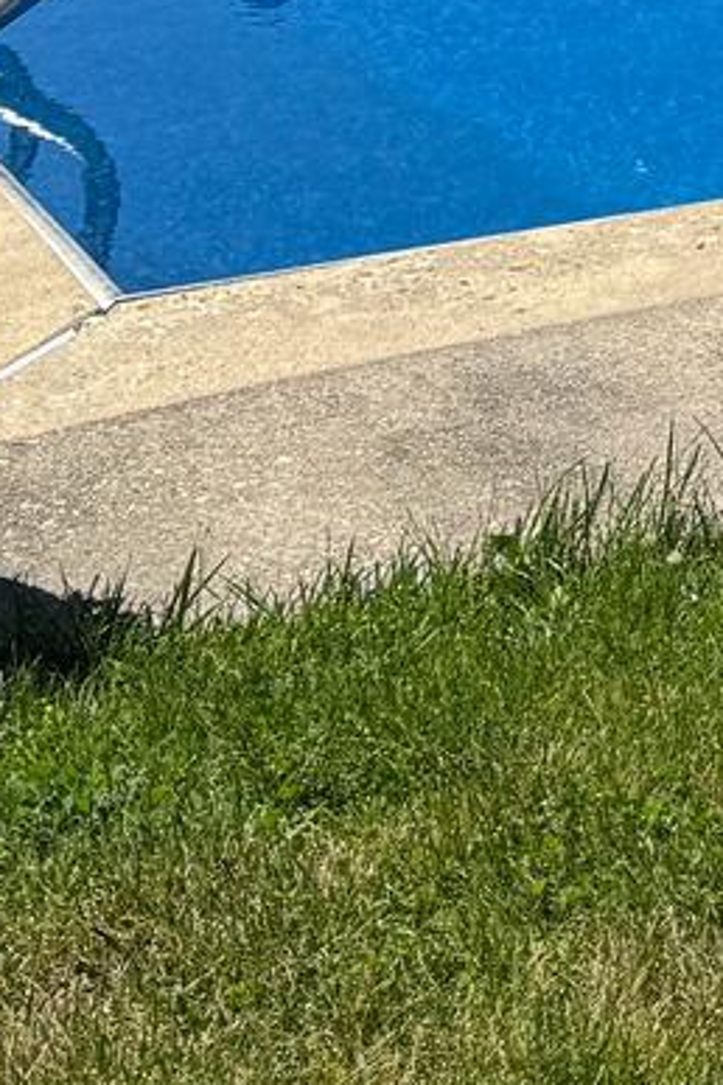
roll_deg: +1.3
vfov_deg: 14.0
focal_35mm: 132
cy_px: -802
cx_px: 1216
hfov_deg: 9.9
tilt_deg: -2.4
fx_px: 3976
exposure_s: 1/4049
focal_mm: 6.76
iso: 80
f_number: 1.78
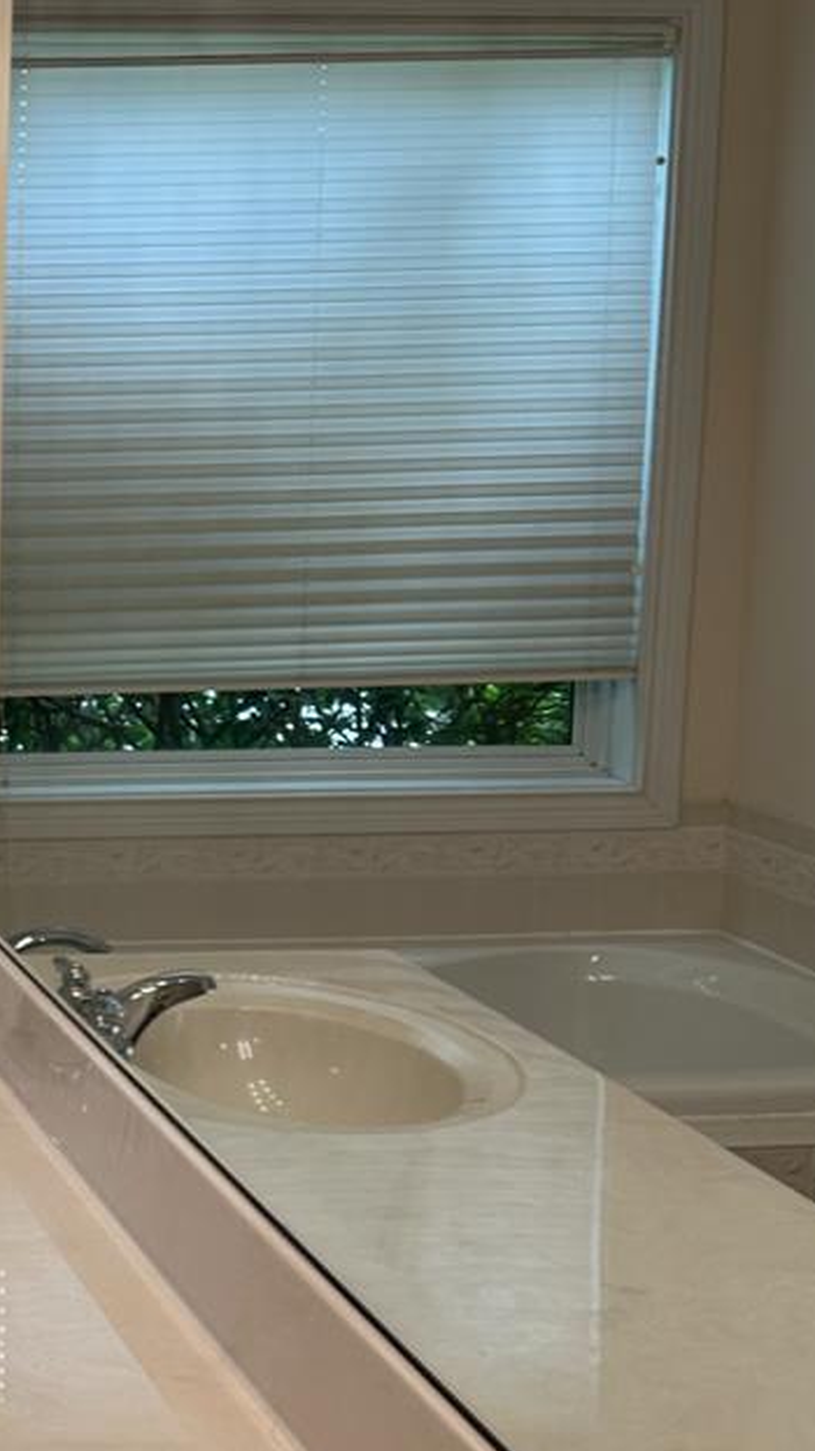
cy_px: 720
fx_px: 2423
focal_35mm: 63
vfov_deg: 33.3
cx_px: -299
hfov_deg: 17.7
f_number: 1.78
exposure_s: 1/183
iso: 80
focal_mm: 6.86
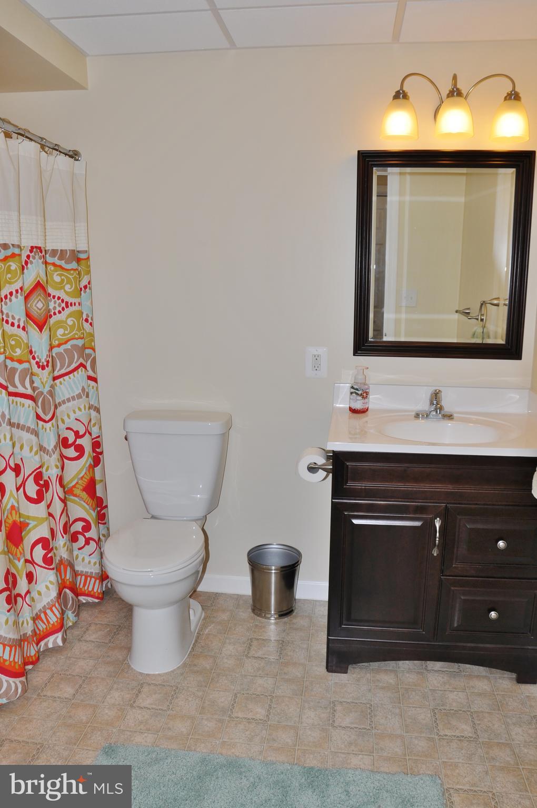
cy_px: 404
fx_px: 606
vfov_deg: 67.4
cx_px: 268
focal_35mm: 27
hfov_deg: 47.8
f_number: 8
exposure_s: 1/60
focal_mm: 18
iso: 200
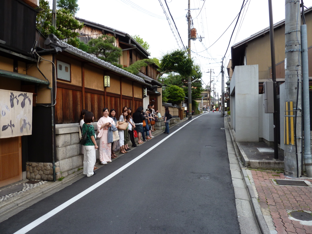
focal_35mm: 25
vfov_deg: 54.9
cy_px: 117
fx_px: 225
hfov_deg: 69.4
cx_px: 156
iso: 80
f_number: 3.3
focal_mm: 4.1
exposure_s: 1/50
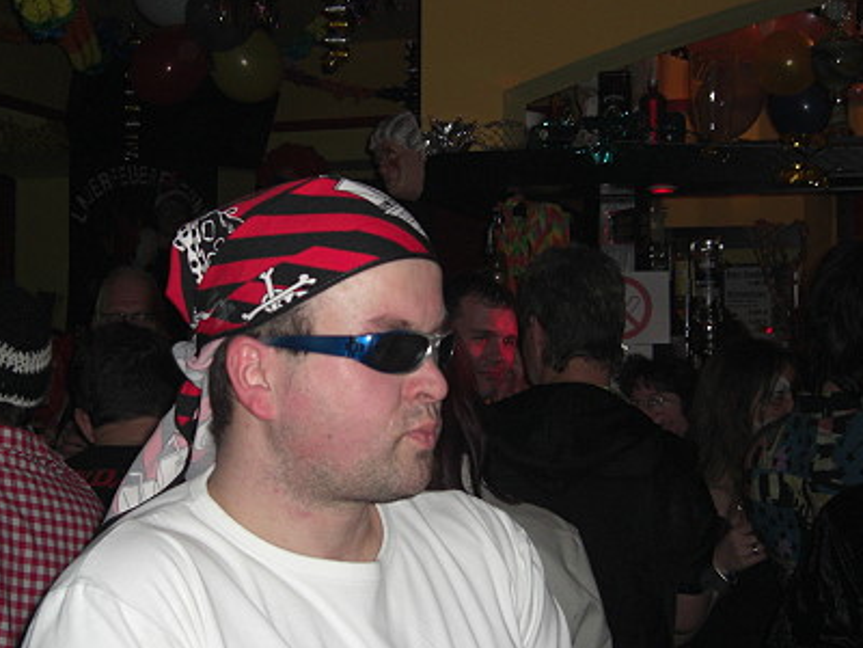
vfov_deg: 28.6
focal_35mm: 51
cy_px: 325
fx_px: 1271
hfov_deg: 37.3
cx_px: 338
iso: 200
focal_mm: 7.9
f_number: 2.8
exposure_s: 1/60
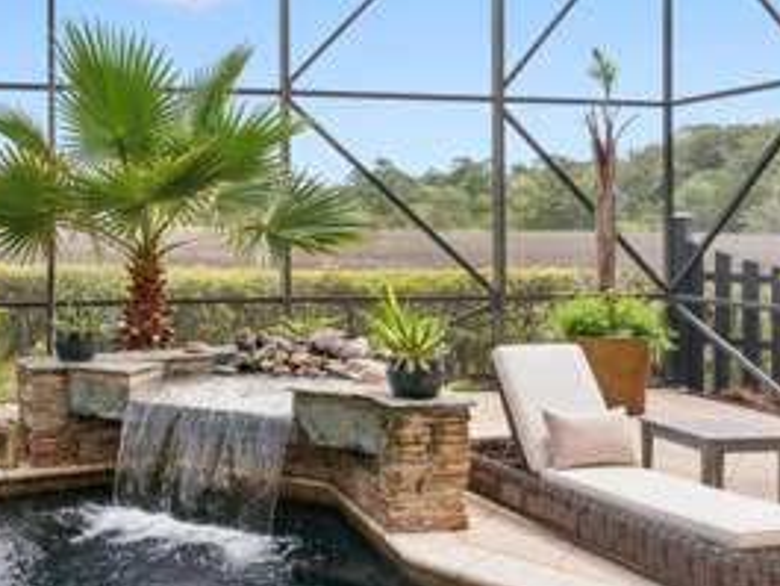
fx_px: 902
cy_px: 233
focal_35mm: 40
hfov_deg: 45.2
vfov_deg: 35.9
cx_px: 197
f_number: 8
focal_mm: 23
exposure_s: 1/250
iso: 250
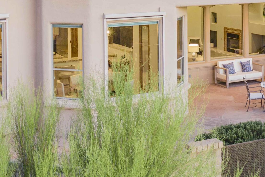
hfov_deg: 26.5
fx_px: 559
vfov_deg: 17.5
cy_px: -1
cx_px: 179
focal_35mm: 76
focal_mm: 10.26
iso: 200
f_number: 2.8
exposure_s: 1/8
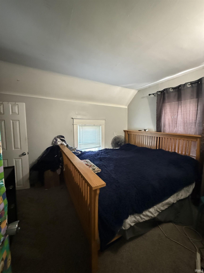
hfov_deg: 85.7
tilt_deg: -5.2
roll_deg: -0.2
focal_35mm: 14
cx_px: 102
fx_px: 110
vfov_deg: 102.1
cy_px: 136
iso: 1250
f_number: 2.2
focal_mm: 2.22
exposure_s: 1/60
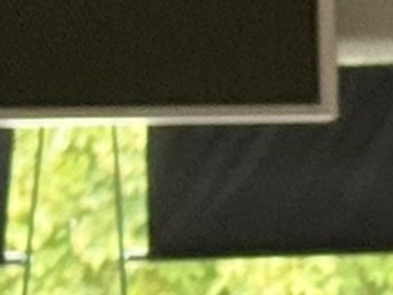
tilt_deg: +5.8
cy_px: 19
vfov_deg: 4.0
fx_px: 4235
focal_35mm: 373
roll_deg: +4.1
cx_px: 1362
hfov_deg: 4.9
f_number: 1.78
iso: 100
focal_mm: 6.76
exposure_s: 1/121
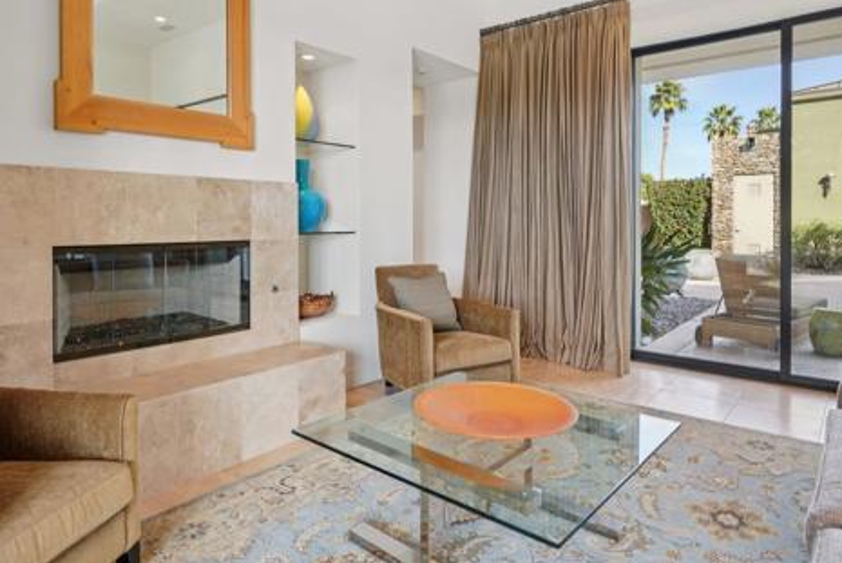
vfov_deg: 57.1
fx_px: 515
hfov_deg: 78.5
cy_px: 242
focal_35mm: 22
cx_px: 406
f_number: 8
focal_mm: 16
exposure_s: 1/30
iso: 320
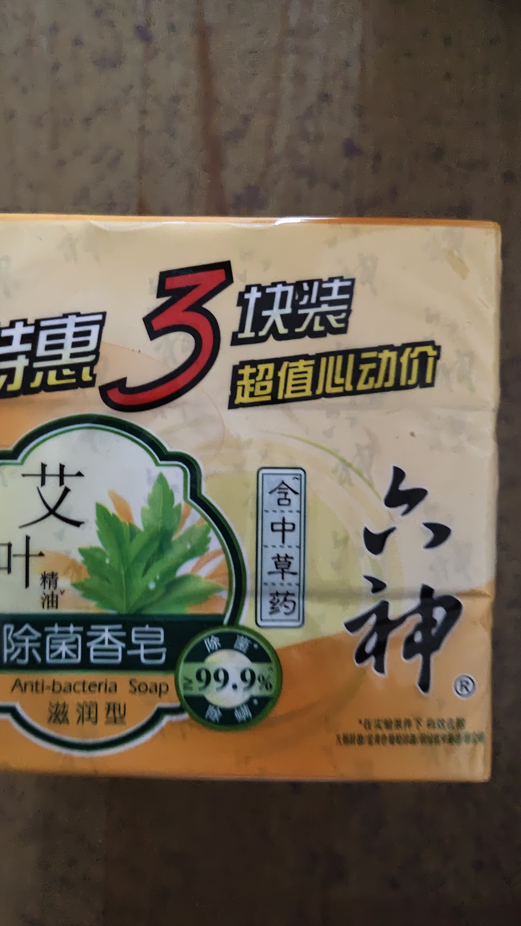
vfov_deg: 71.9
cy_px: 471
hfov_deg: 44.2
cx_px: 211
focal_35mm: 26
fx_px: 638
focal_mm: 5.56
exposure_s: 1/14.3
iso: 3615
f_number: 1.88
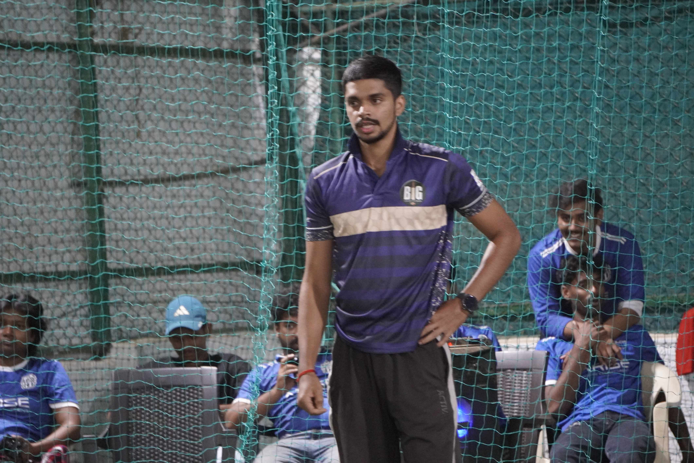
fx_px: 5005
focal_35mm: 260
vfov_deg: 5.3
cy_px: 232
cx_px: 347
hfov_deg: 7.9
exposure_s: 1/60
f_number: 5.6
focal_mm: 173
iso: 6400
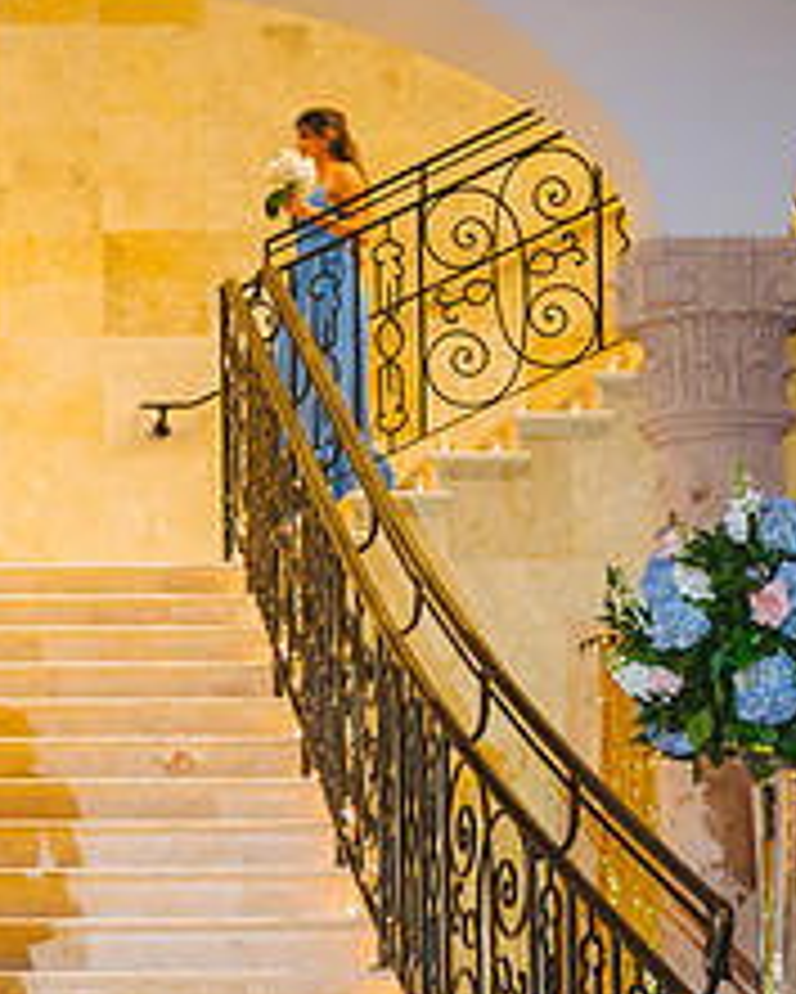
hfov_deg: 12.8
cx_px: -108
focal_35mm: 118
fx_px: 3472
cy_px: 810
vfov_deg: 16.2
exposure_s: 1/100
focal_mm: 48
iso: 3200
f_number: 2.8
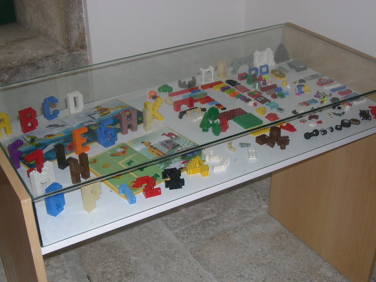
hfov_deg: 40.4
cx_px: 188
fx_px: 511
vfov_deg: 30.9
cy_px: 141
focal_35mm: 47
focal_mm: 10.1
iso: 100
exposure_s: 1/60
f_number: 3.1
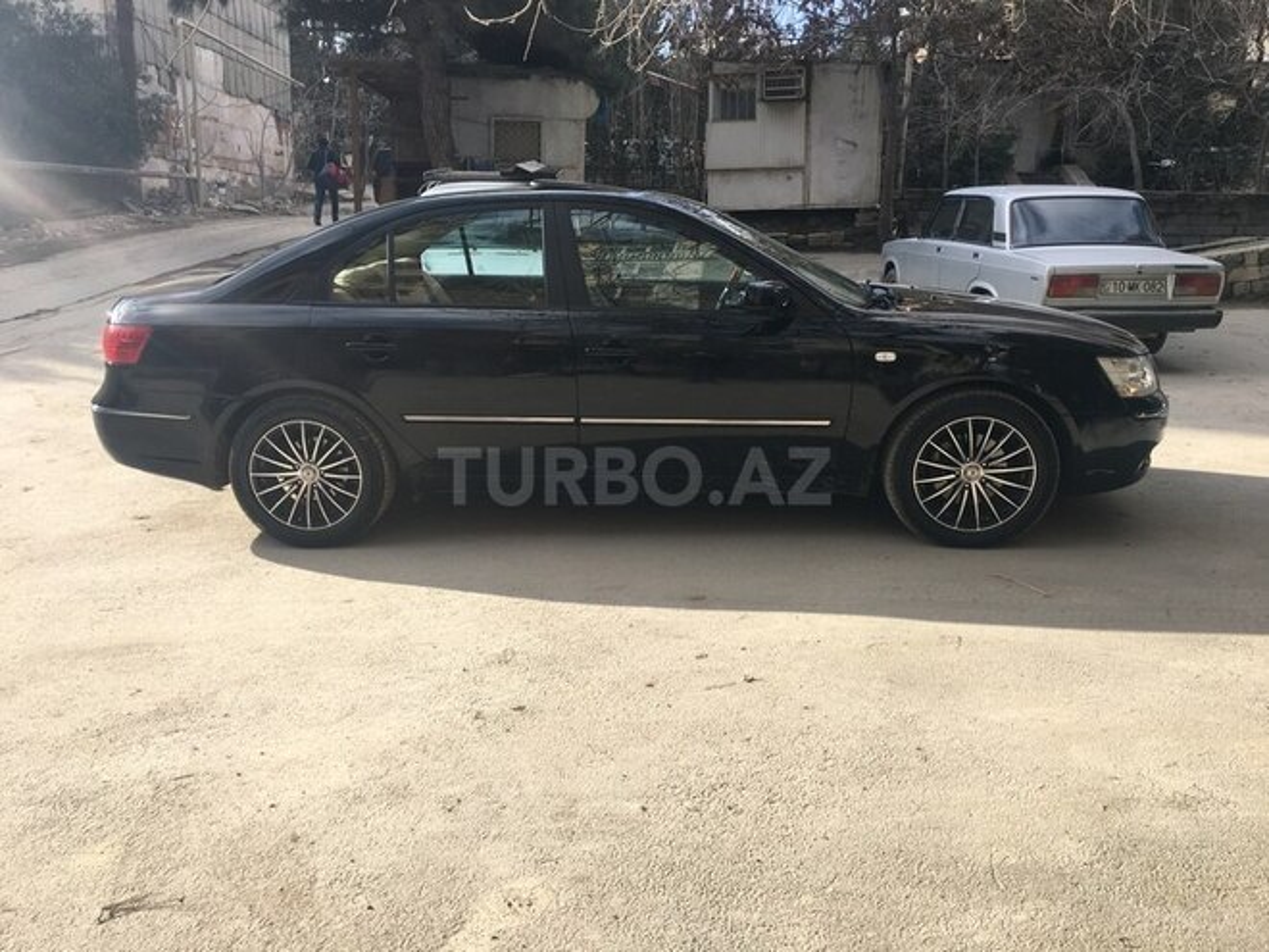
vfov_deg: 48.2
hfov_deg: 61.7
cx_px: 634
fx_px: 1063
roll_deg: -2.3
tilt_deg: -10.8
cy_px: 476
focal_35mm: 29
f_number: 2.2
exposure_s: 1/553
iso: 25
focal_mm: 4.15
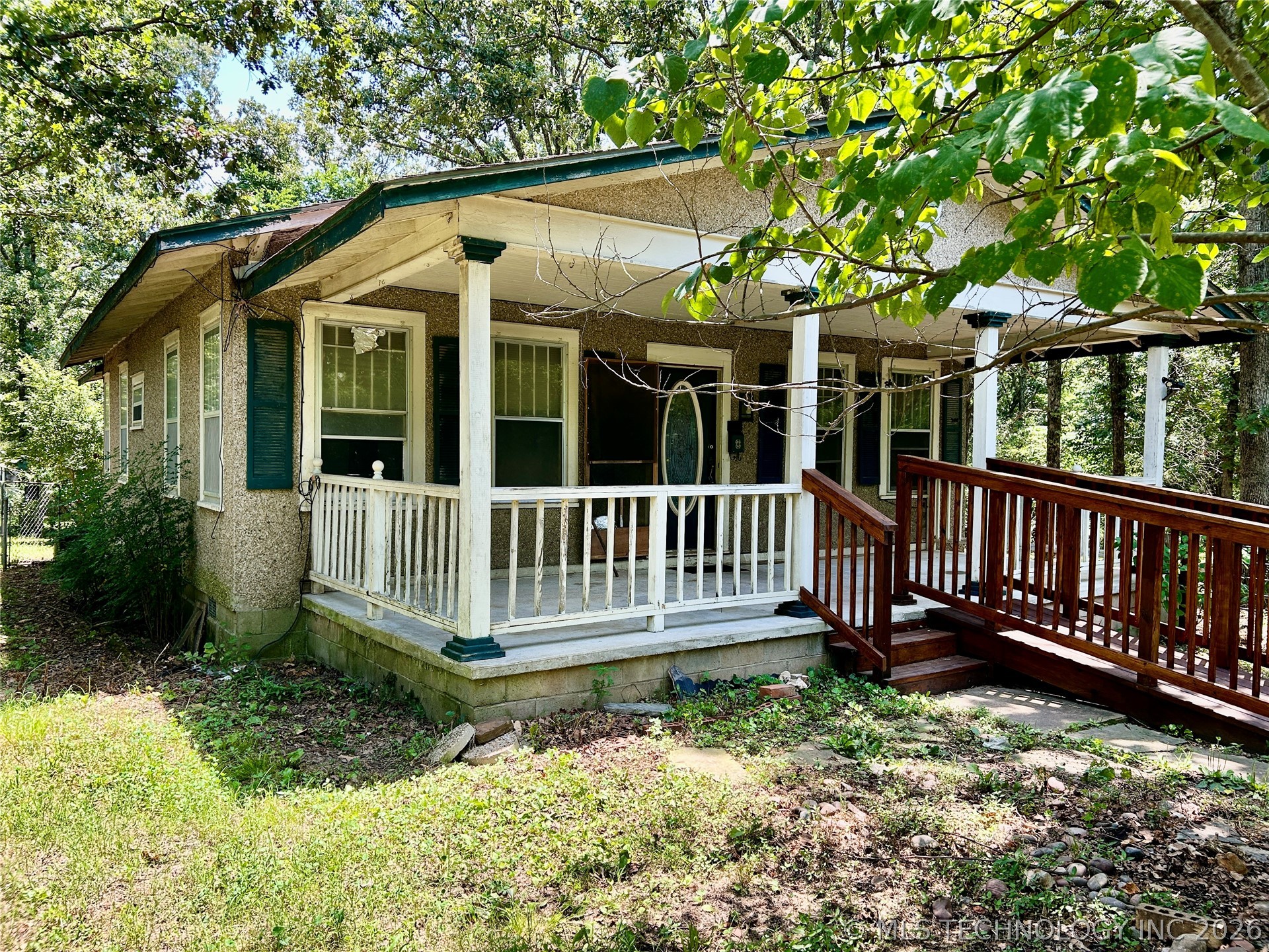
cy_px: 476
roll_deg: -1.0
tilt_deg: -1.8
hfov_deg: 67.3
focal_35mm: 26
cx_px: 634
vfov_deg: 53.1
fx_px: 953
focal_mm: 5.7
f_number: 1.5
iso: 50
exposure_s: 1/401
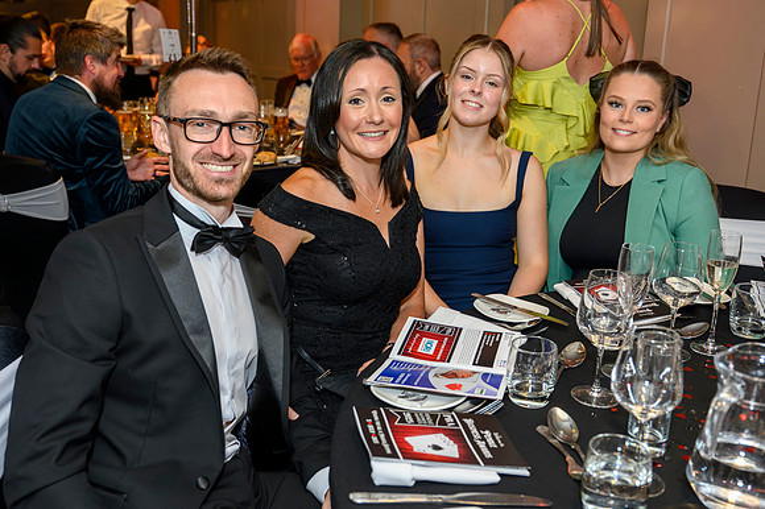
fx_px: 791
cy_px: 224
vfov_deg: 35.6
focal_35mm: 37
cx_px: 366
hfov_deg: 51.6
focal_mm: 31.5
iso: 1250
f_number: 4
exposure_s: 1/125
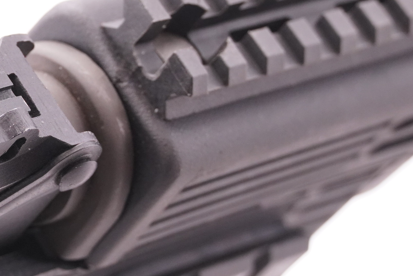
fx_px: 2391
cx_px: -38
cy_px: 126
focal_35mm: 208
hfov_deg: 9.8
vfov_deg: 6.6
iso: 1250
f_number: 5.6
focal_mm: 53
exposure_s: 1/125
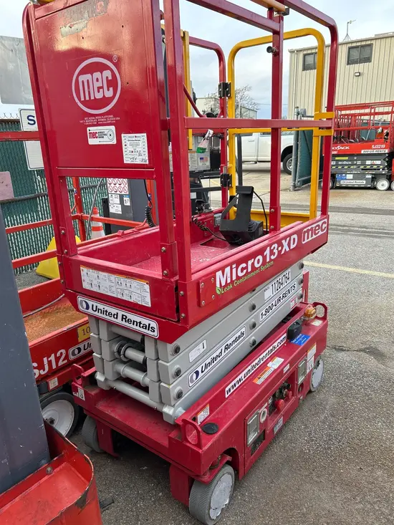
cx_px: 197
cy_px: 262
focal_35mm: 26
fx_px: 394
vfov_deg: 67.3
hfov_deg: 53.1
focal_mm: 5.7
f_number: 1.5
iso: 40
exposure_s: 1/184
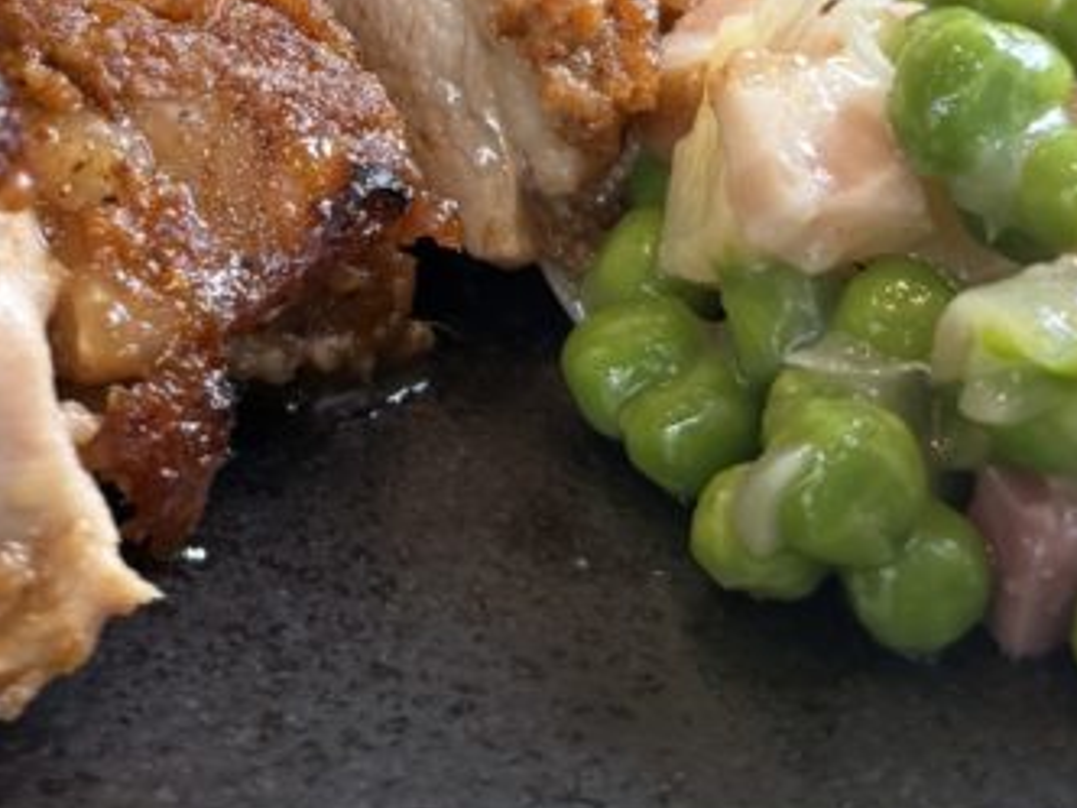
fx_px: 2302
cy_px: -396
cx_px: 152
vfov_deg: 17.8
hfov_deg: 25.7
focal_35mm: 74
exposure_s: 1/191
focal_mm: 6.76
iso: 64
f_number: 1.78
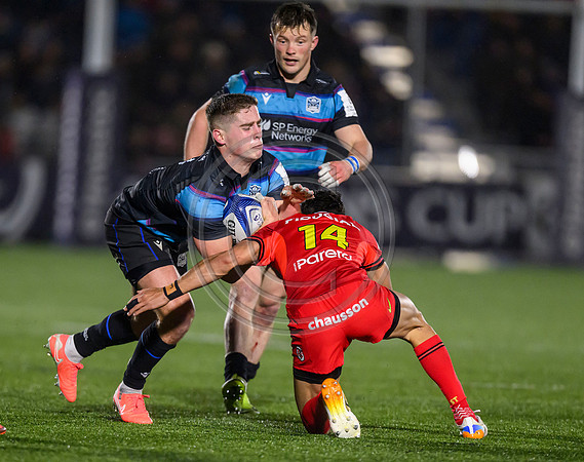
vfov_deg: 2.6
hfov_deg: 3.3
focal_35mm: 581
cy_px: 300
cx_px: 182
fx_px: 9996
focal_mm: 400
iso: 5000
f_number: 3.2
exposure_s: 1/3200
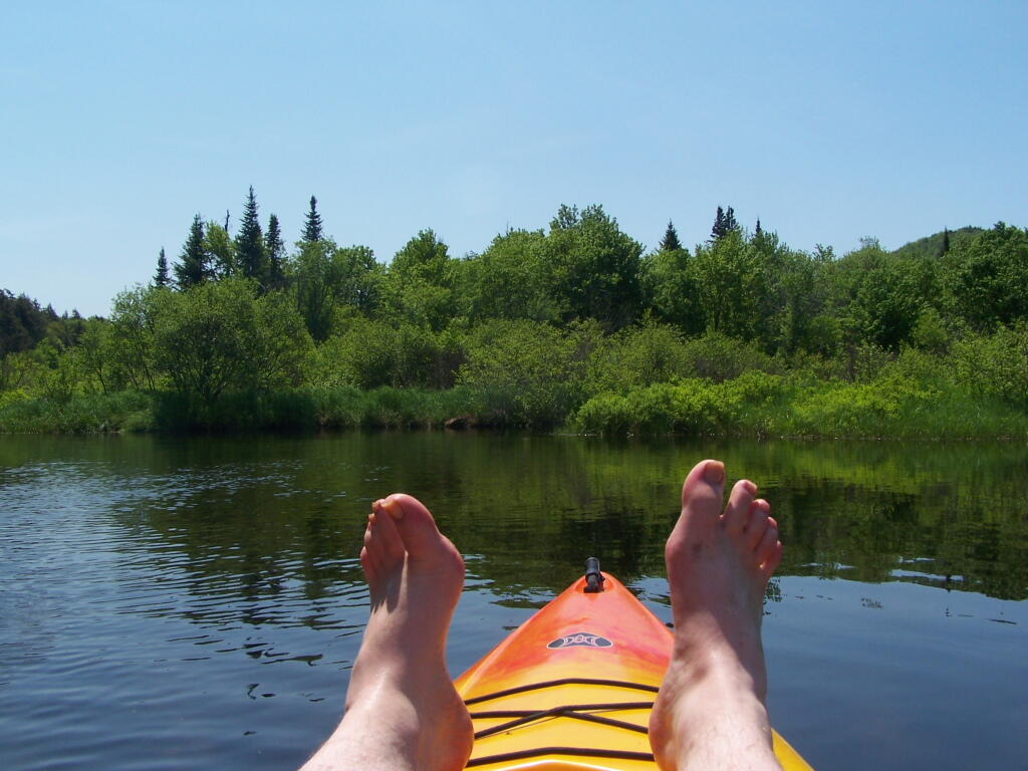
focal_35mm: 38
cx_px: 514
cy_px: 386
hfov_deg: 49.0
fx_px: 1128
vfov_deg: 37.7
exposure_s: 1/640
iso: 80
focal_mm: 6.3
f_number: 5.6
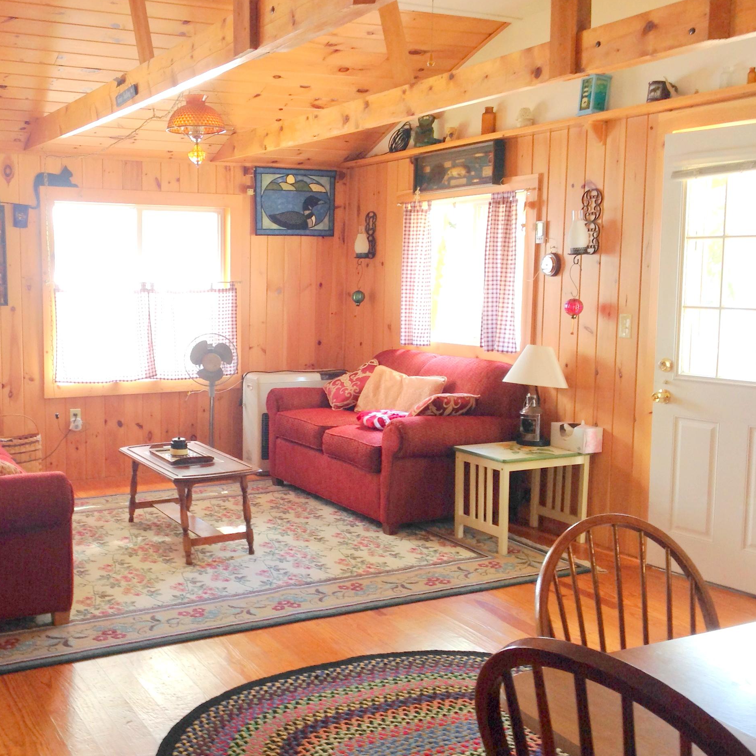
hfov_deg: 38.9
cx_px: 278
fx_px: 1062
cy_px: 389
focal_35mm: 43
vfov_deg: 39.2
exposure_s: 1/20
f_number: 2.4
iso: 64
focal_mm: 4.28
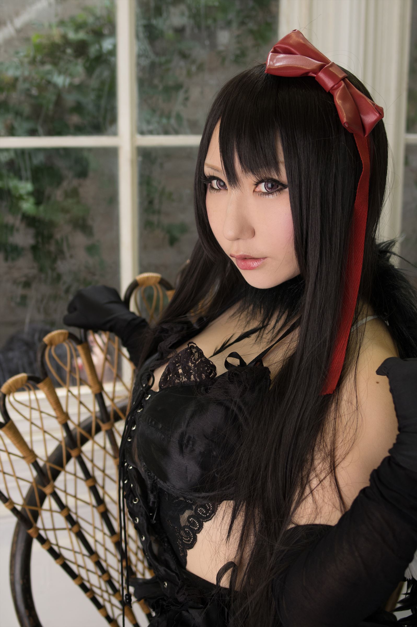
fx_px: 801
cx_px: 208
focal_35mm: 46
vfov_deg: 42.8
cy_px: 314
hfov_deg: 29.2
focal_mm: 31
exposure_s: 1/60
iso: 400
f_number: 3.5
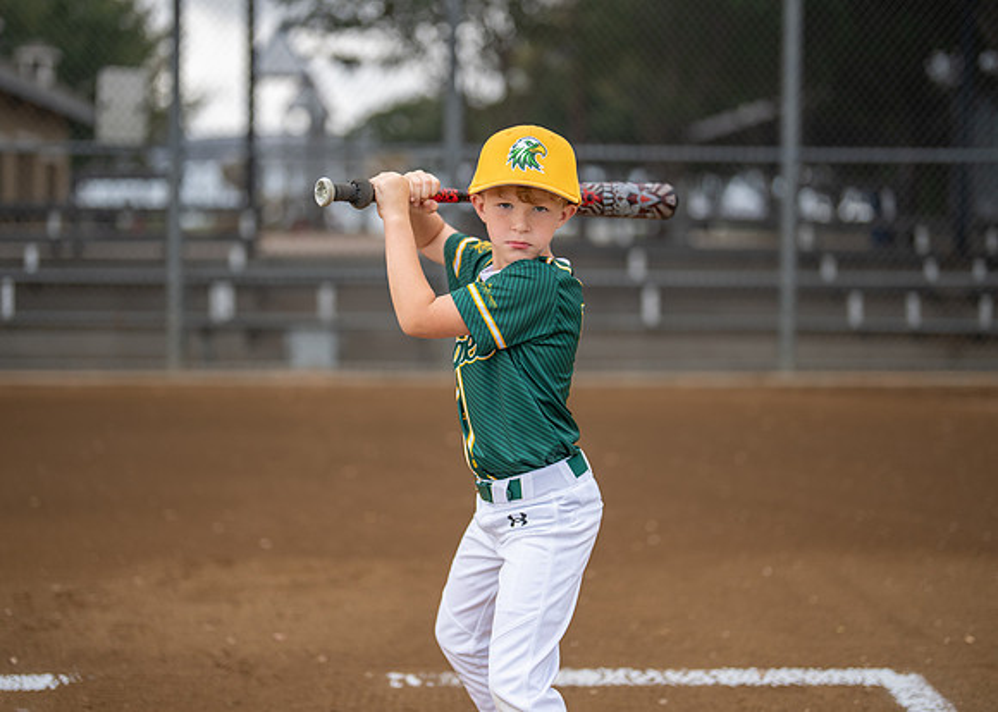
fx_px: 1619
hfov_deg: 34.3
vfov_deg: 24.8
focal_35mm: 57
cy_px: 328
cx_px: 479
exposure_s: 1/3200
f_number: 1.2
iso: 200
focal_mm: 50
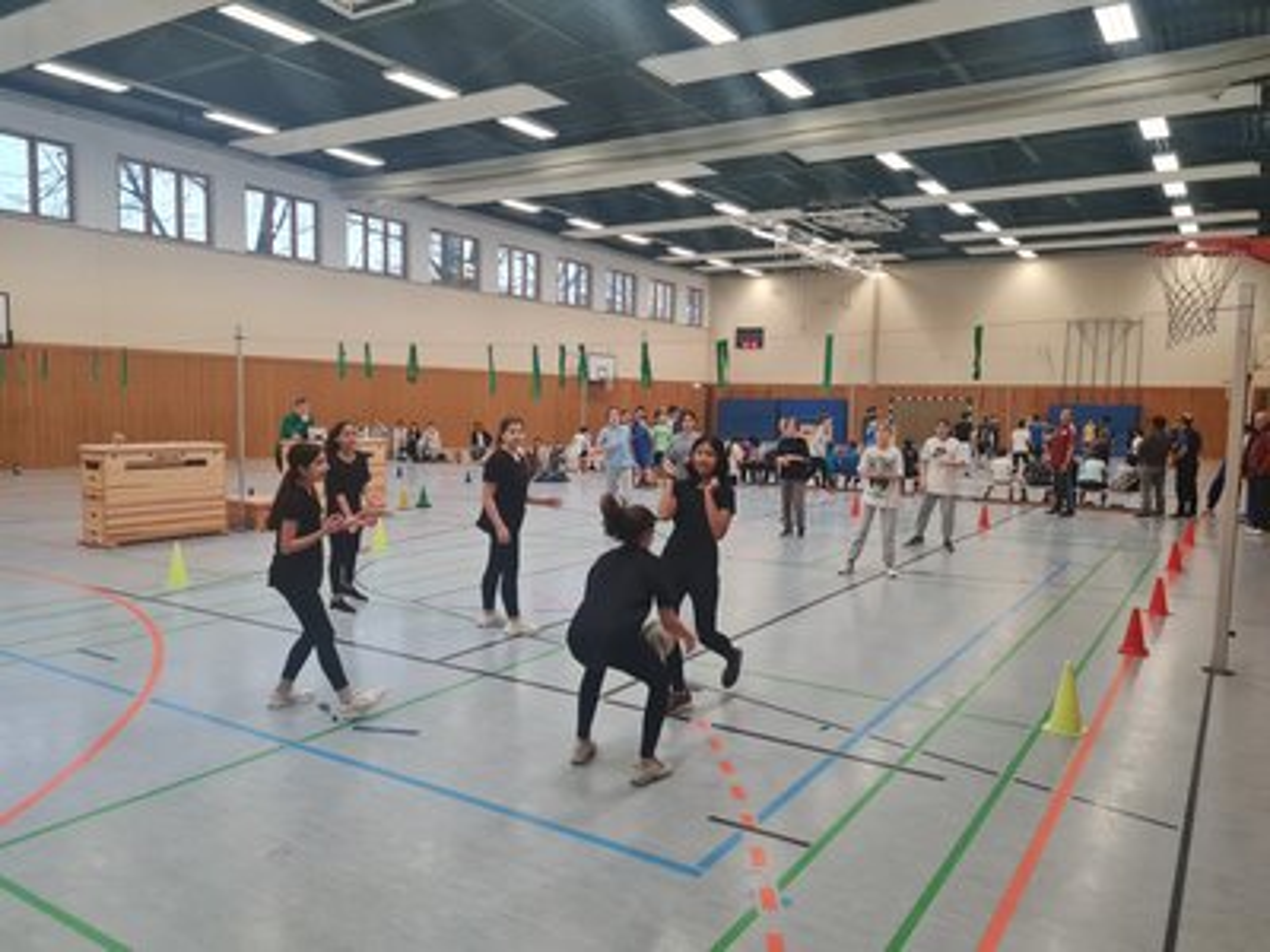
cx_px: 635
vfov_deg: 53.1
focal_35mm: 26
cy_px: 476
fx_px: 954
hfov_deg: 67.3
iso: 200
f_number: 1.8
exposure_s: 1/100
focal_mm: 5.4
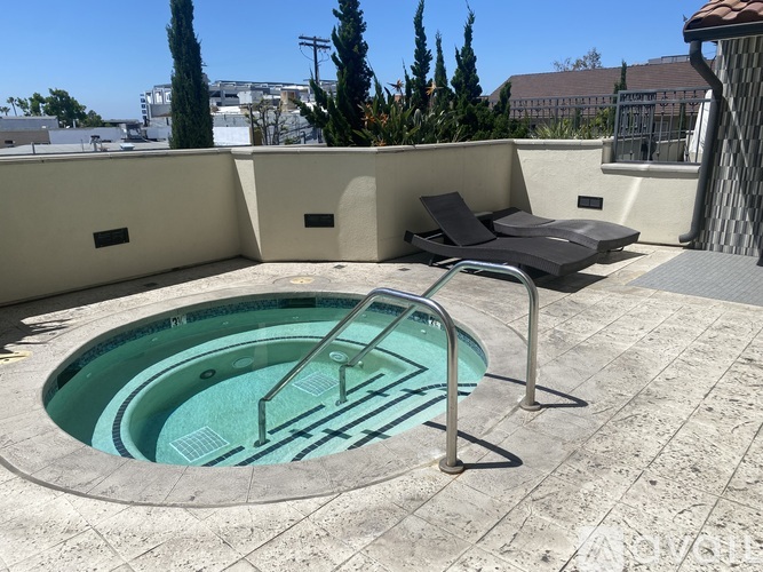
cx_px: 382
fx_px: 573
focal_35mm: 26
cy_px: 286
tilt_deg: -17.1
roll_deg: +0.8
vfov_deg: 53.0
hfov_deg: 67.3
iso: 32
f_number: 1.8
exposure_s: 1/4808
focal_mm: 4.25
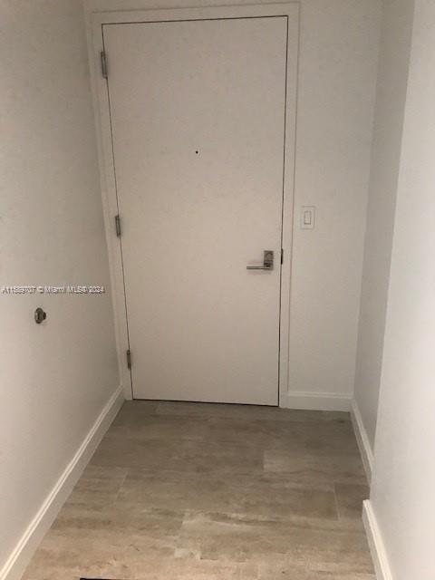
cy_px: 290
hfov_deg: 49.7
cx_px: 218
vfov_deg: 63.4
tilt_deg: -15.7
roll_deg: +1.1
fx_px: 469
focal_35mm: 28
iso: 100
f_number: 1.8
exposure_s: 1/15
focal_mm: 3.99
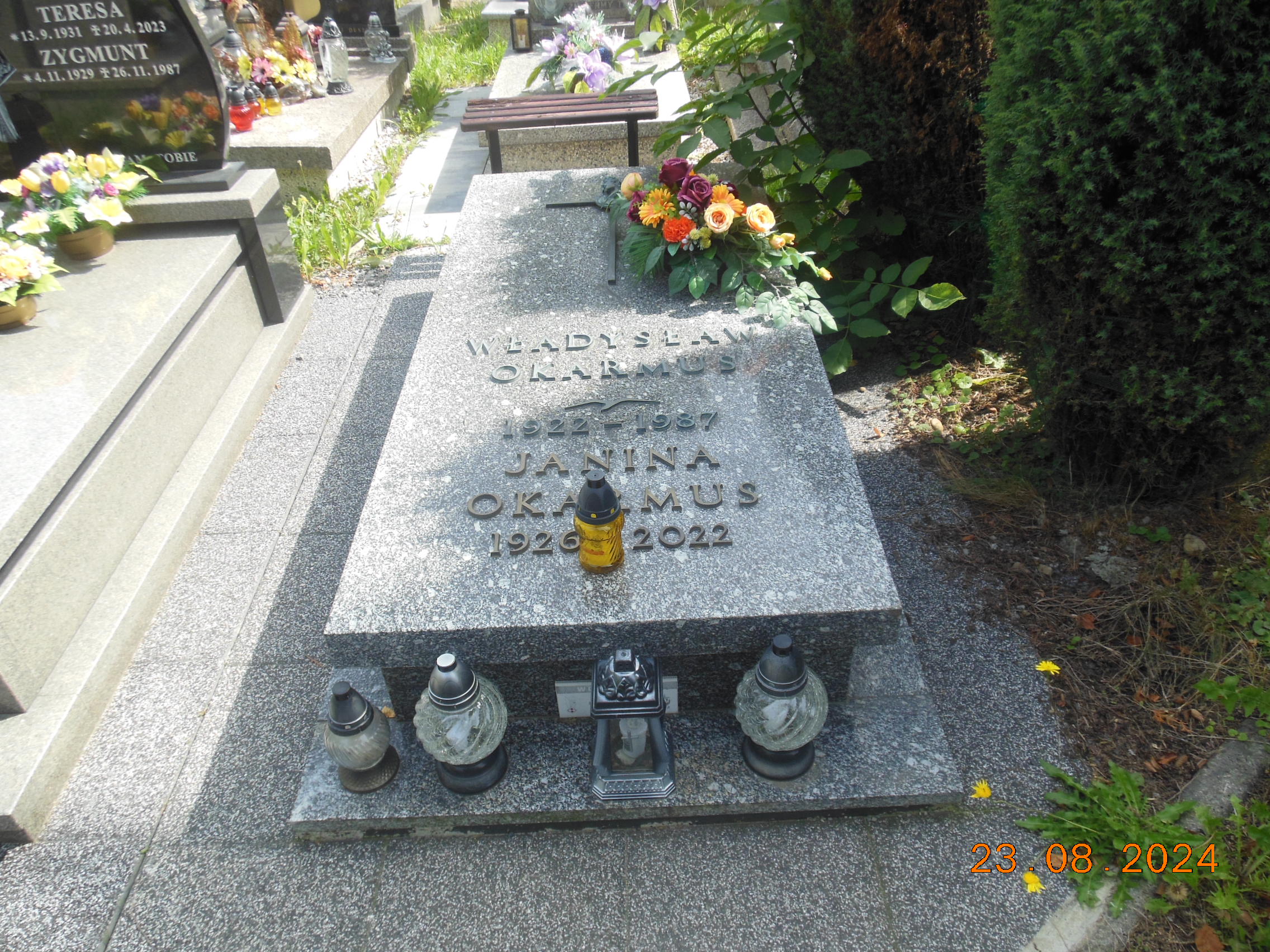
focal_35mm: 25
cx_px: 635
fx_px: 917
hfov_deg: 69.4
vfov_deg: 54.9
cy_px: 476
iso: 125
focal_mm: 4.5
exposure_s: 1/400
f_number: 3.2
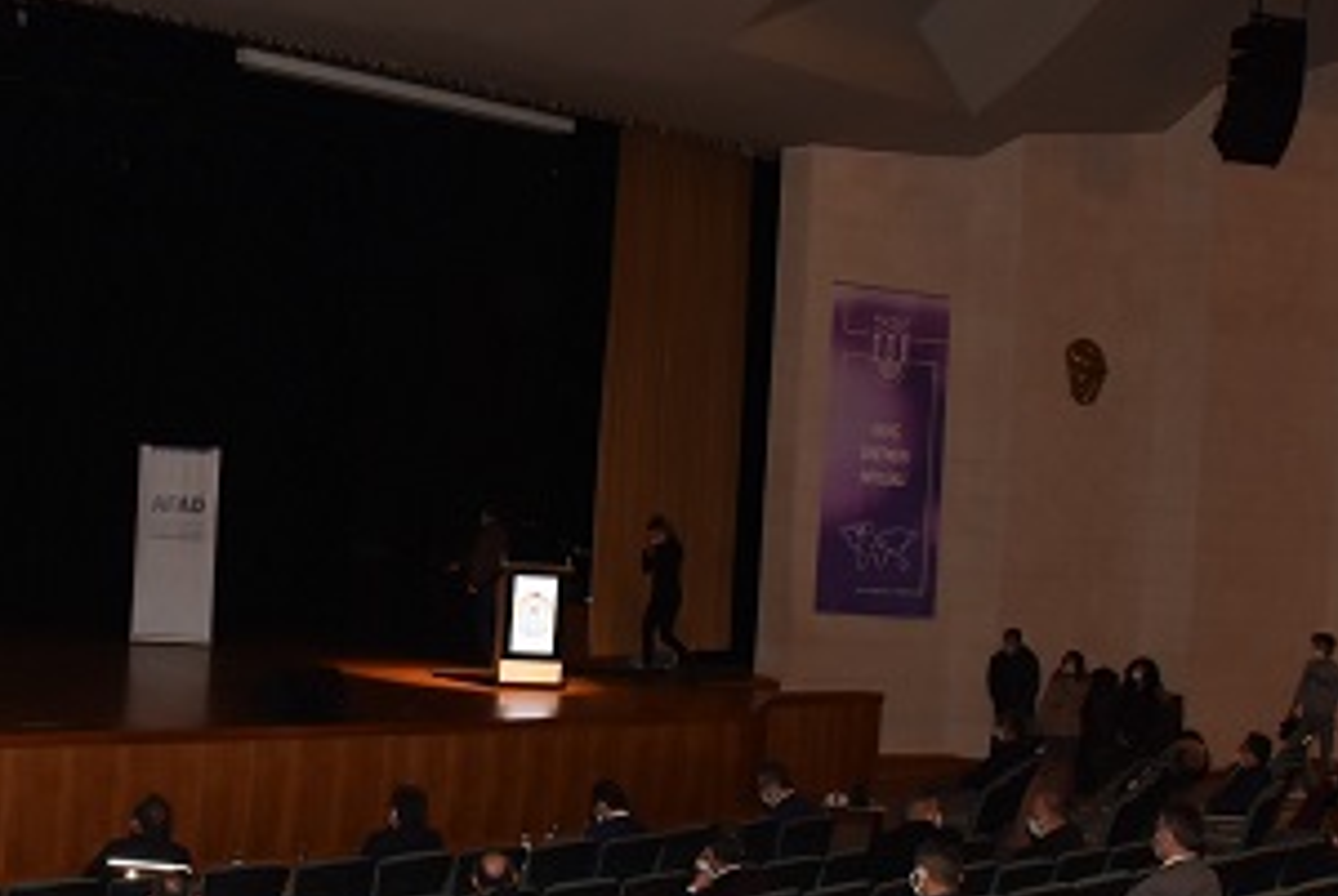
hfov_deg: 36.4
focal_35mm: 54
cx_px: 433
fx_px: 2010
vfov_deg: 25.1
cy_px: 457
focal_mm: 18
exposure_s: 1/60
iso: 800
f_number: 6.7
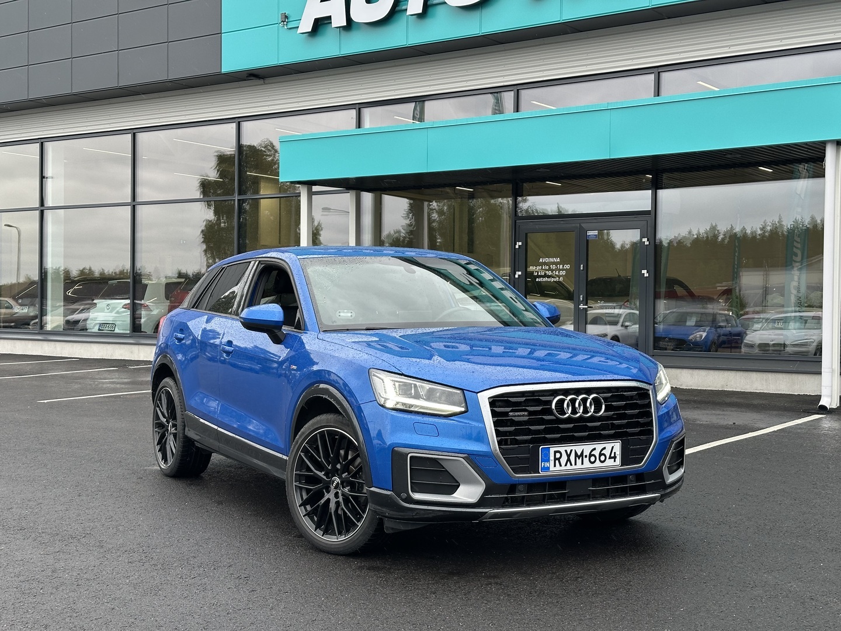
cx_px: 420
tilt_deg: -0.4
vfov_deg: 30.3
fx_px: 1166
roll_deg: -1.0
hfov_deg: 39.7
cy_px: 316
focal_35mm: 48
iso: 80
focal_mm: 6.86
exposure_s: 1/379
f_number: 1.78
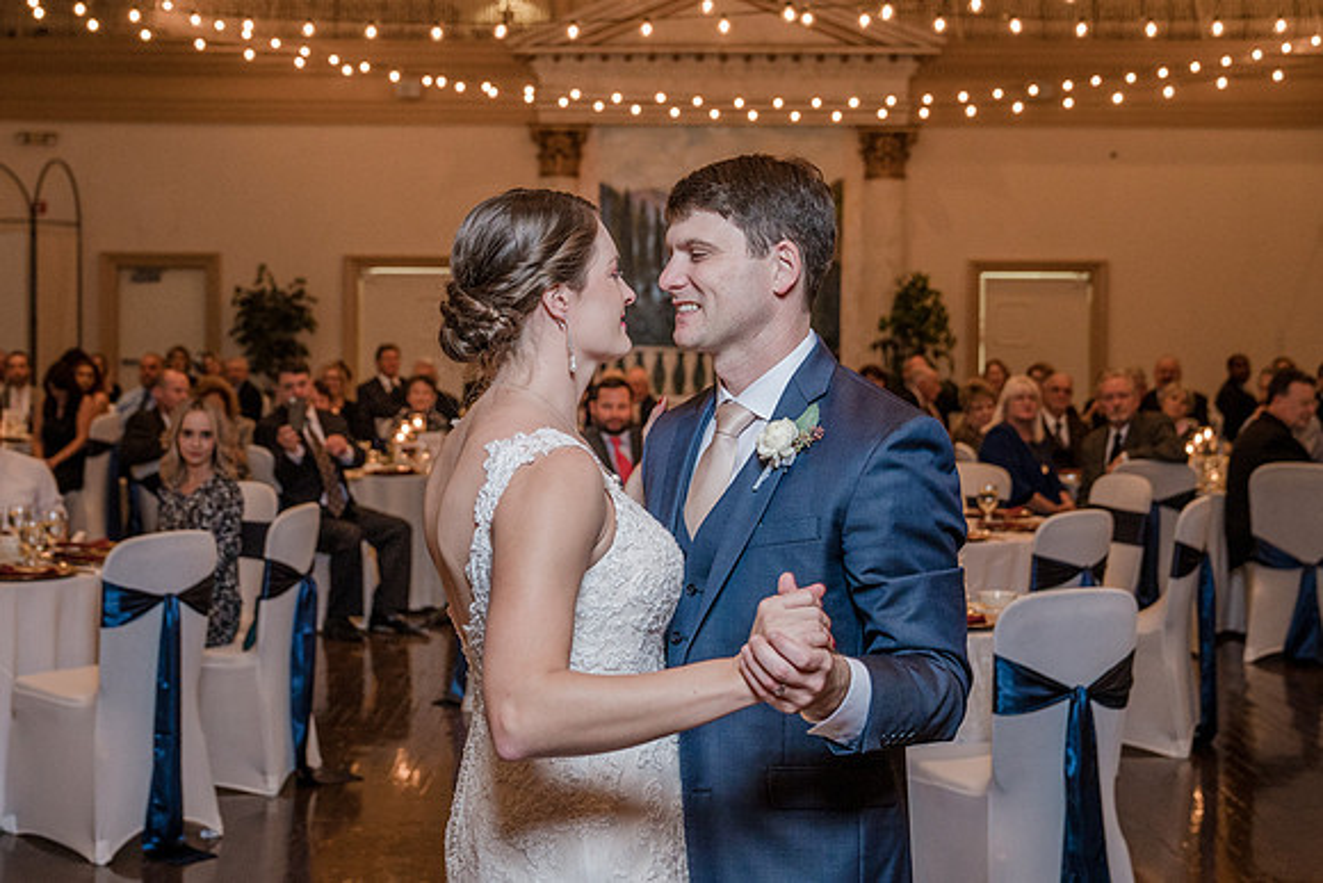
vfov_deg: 24.6
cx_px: 584
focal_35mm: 55
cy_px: 326
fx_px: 2021
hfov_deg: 36.2
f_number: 4
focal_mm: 42
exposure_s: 1/100
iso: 2000
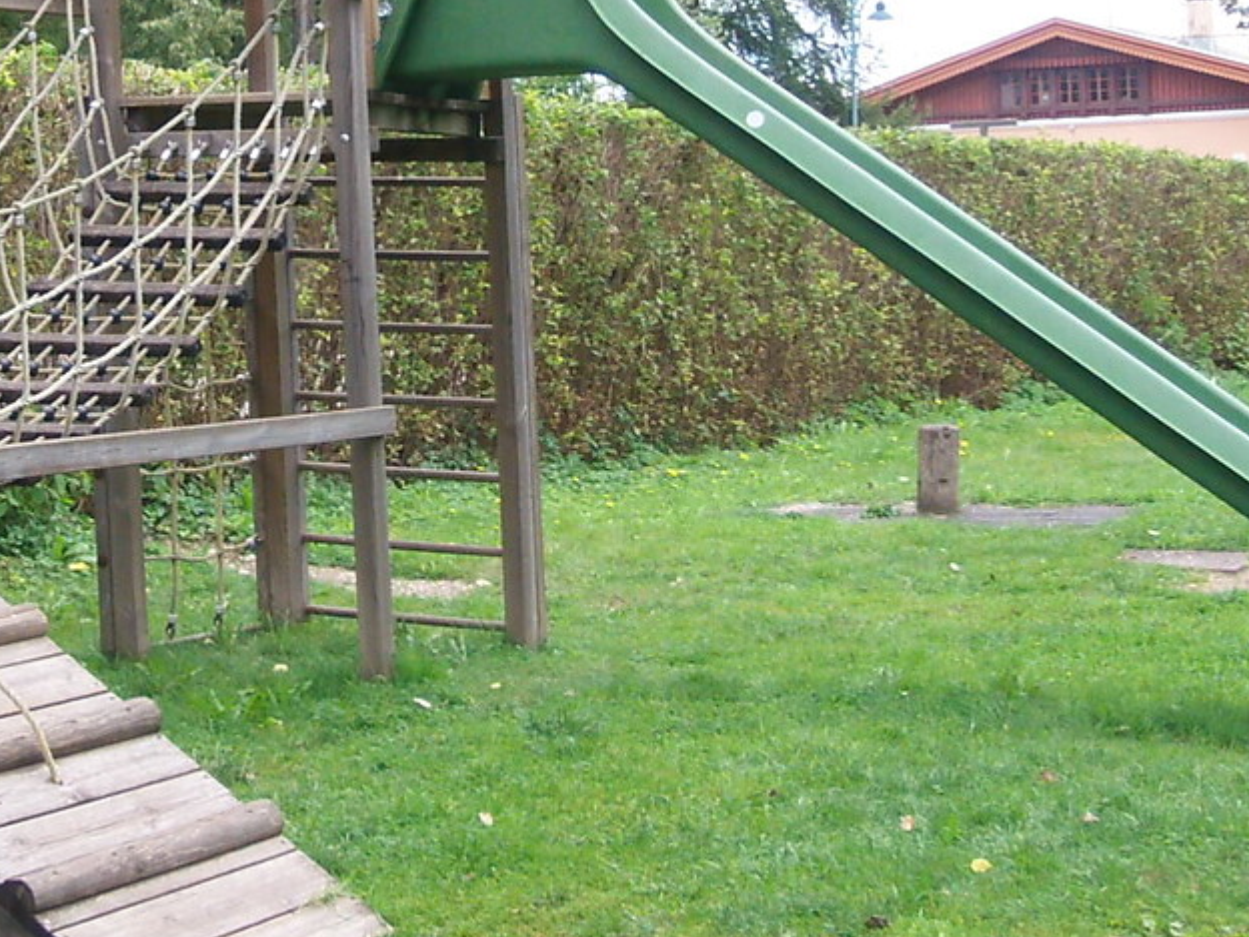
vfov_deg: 18.2
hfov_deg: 24.2
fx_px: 2887
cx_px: 338
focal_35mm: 80
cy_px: 172
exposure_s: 1/200
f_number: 3.2
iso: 100
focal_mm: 4.66
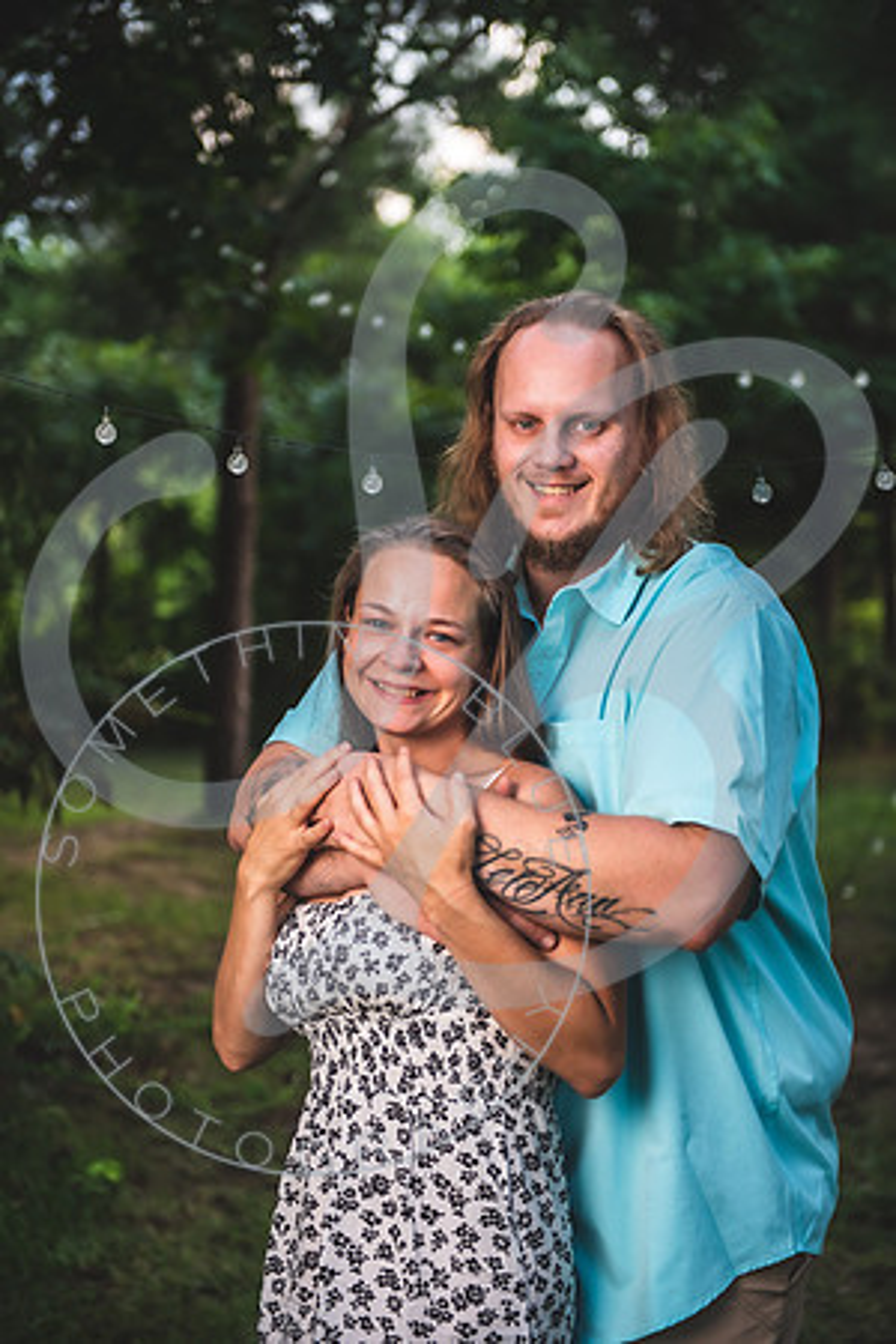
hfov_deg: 20.6
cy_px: 672
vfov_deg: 30.5
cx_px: 448
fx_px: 2464
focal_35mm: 66
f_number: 2.8
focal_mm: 66
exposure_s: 1/320
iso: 100
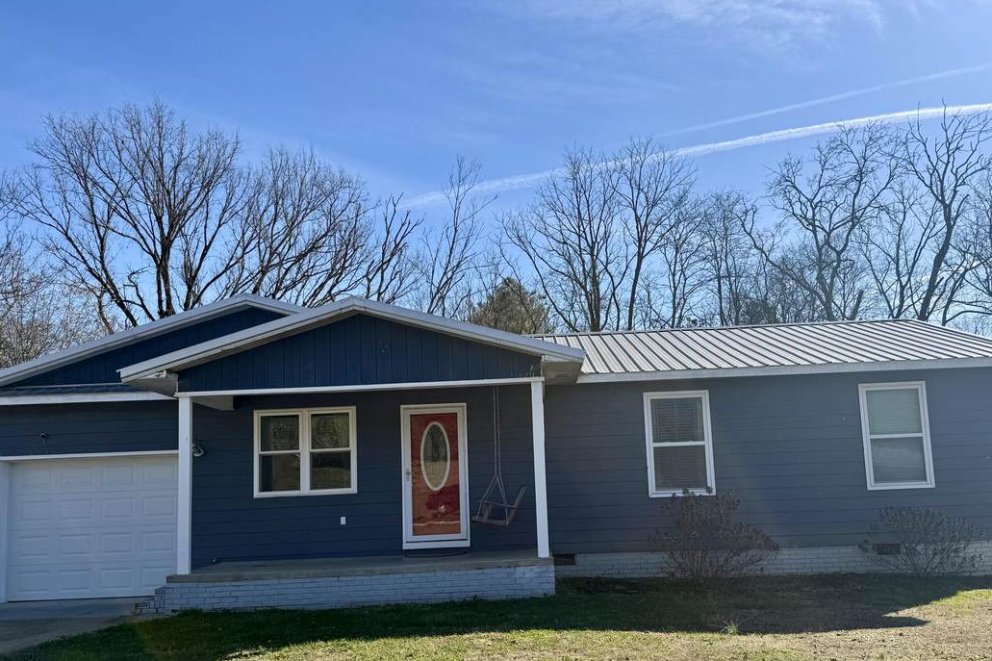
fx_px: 854
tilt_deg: +6.8
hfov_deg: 60.3
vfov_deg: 42.1
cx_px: 518
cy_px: 394
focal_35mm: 31
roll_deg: +2.6
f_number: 1.78
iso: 80
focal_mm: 6.76
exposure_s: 1/3953
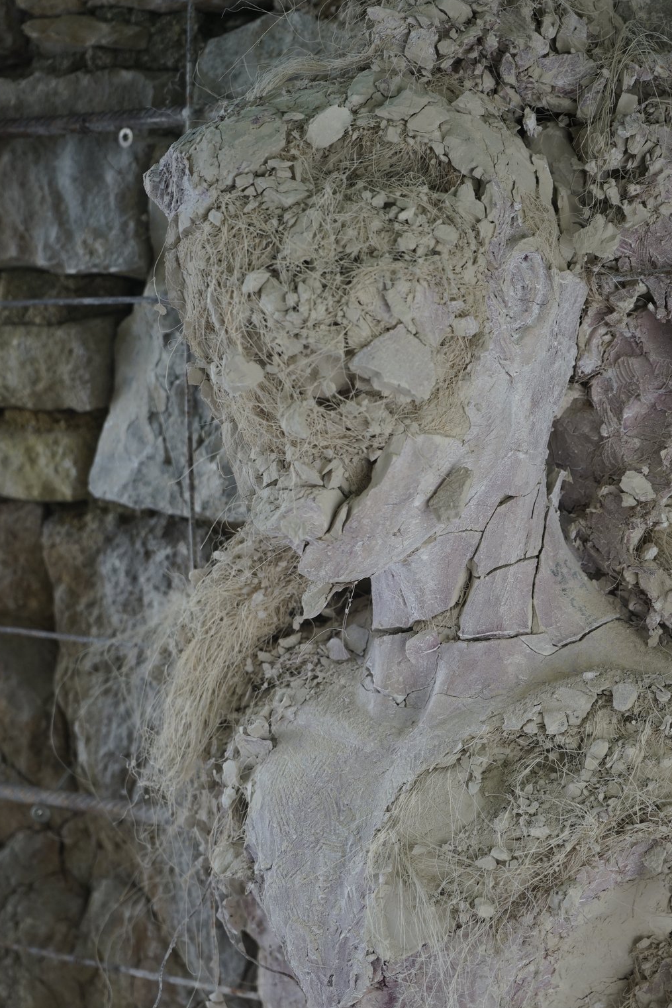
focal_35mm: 82
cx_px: 395
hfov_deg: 16.6
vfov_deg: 24.7
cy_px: 566
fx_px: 2295
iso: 320
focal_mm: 65
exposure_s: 1/160
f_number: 5.6
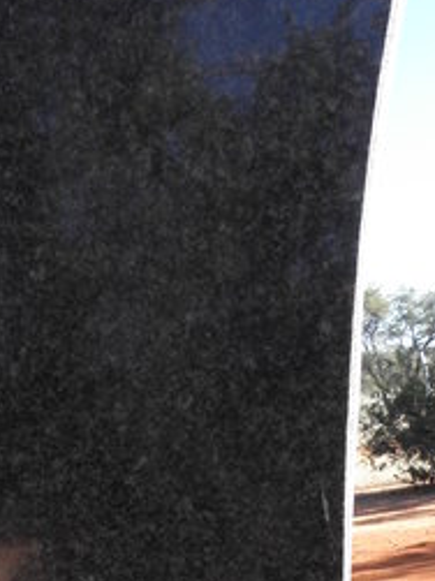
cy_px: 817
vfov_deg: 20.8
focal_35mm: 83
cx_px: 9
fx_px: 1392
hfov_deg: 17.4
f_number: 5.6
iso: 64
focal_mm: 4.6
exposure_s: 1/60
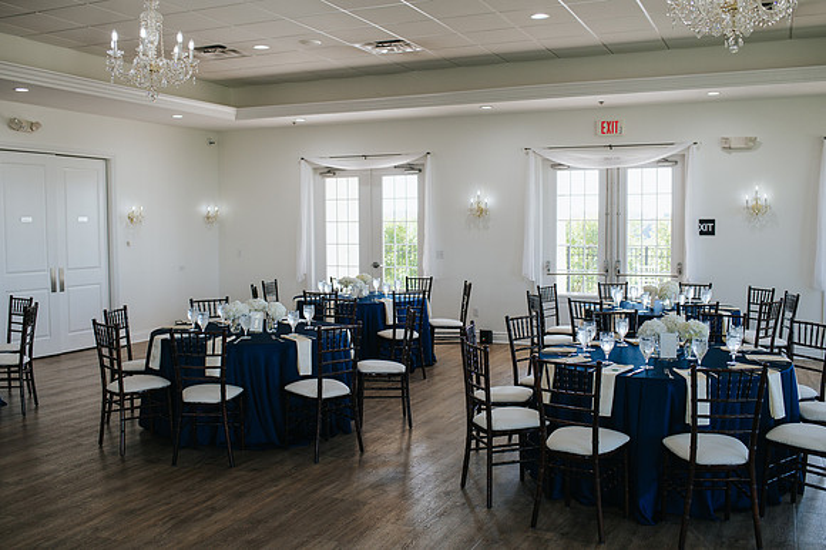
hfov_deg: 53.1
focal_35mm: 36
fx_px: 827
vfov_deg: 36.8
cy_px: 275
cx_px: 413
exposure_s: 1/320
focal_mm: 35
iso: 400
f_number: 3.5
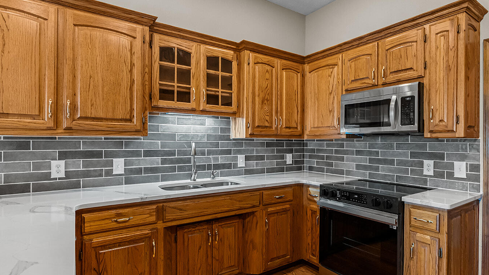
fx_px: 259
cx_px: 276
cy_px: 141
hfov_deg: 86.2
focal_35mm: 20
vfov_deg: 55.9
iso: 1250
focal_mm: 16
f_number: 4.5
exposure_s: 1/60
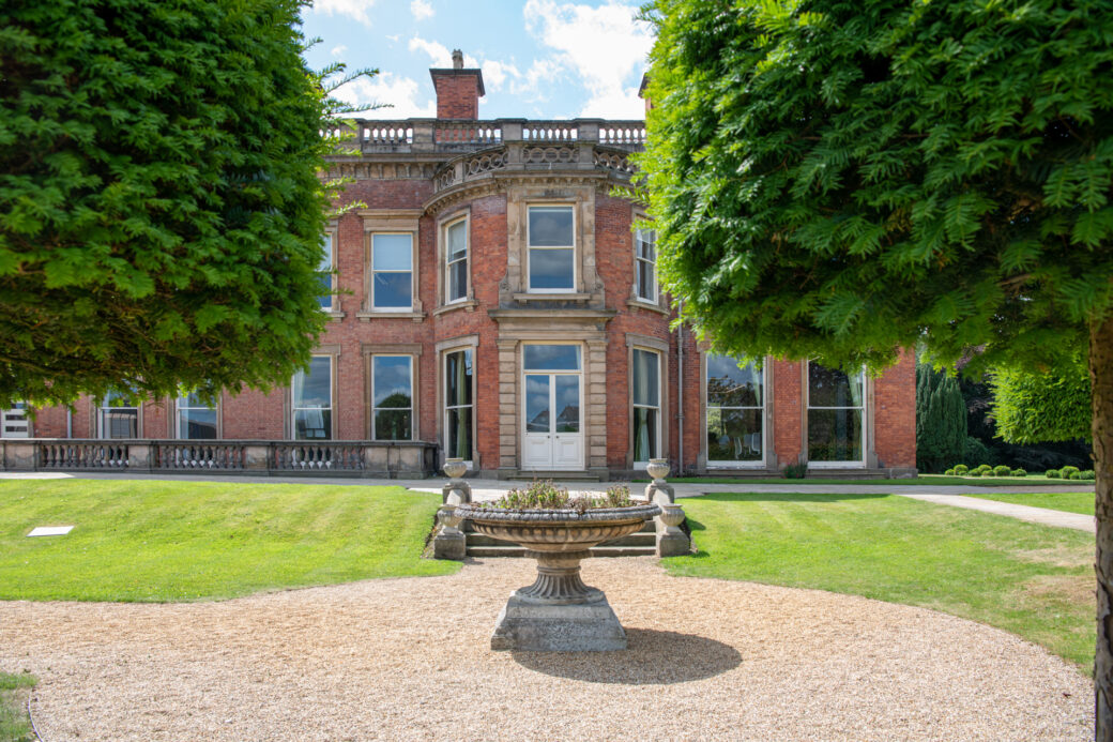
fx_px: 742
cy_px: 371
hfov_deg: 73.8
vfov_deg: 53.1
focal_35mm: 24
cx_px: 556
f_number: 8
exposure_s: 1/160
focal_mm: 24
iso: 200
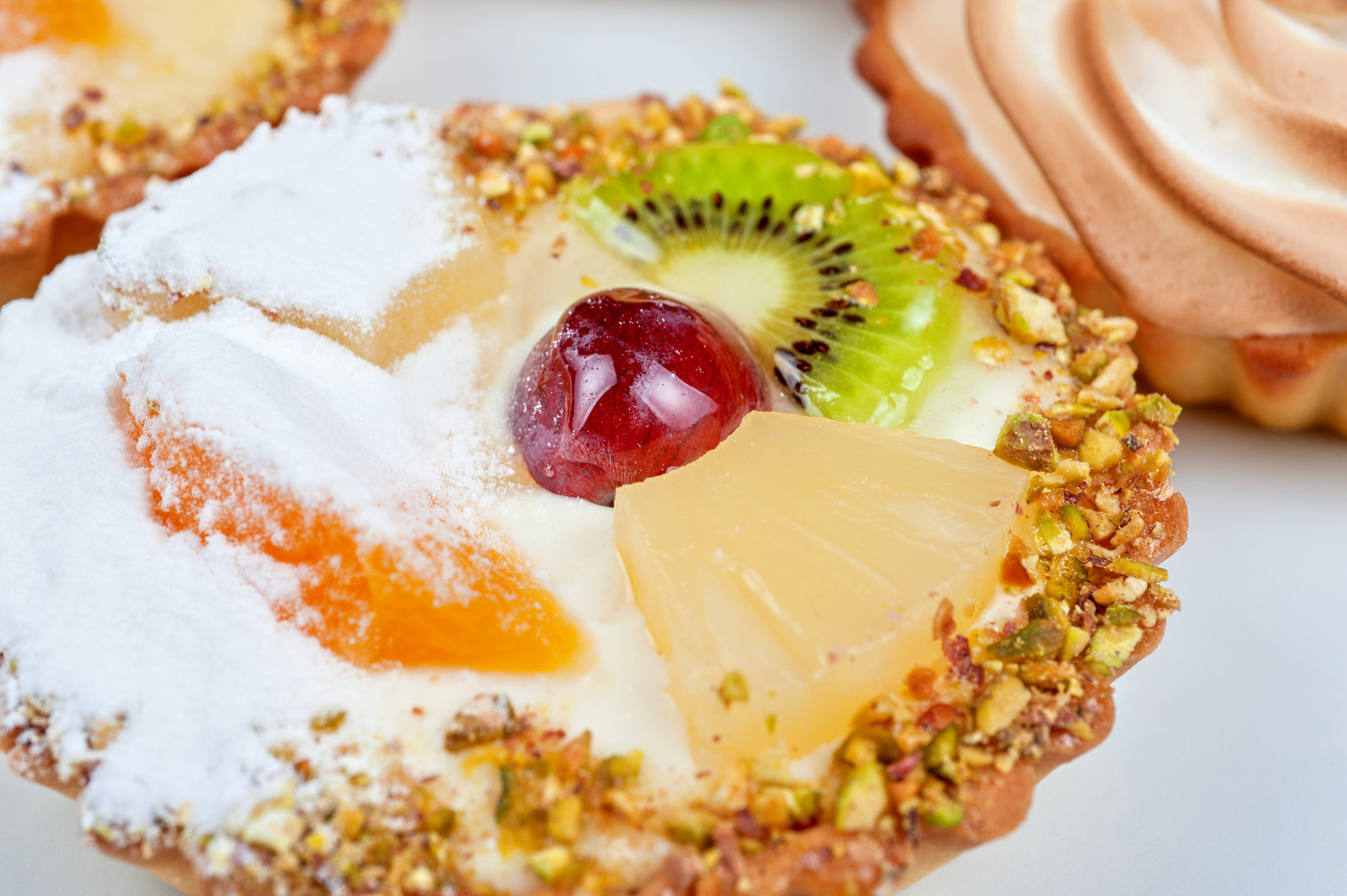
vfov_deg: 22.6
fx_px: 2244
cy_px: 448
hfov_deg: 33.4
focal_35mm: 60
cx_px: 674
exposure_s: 1/160
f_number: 13
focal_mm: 60
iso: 100
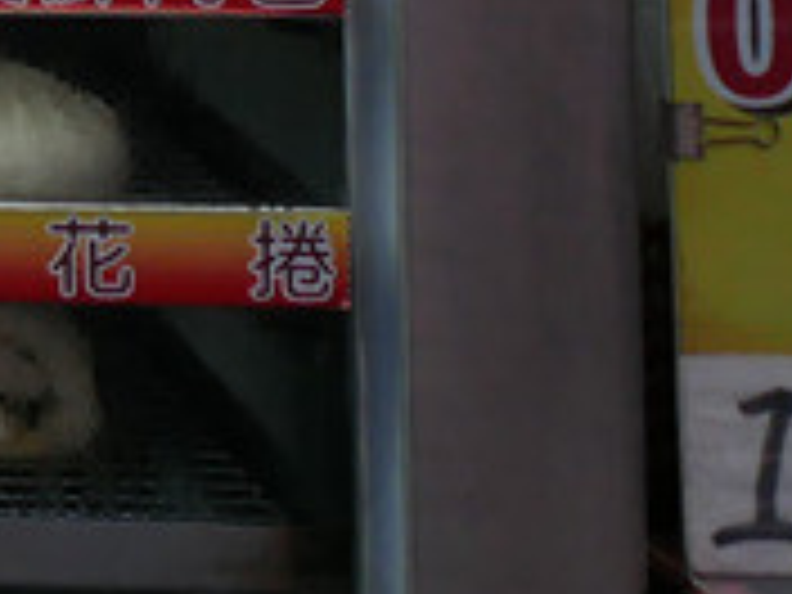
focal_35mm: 170
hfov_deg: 9.8
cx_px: -1323
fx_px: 3890
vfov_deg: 8.0
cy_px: -873
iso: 200
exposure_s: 1/160
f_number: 2
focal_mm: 15
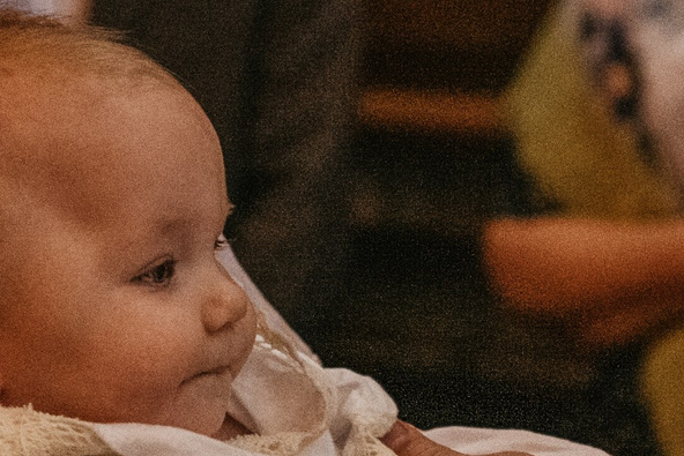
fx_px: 4276
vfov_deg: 6.1
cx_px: 272
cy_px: 260
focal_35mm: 225
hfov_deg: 9.1
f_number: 3.2
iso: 2500
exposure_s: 1/250
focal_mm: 52
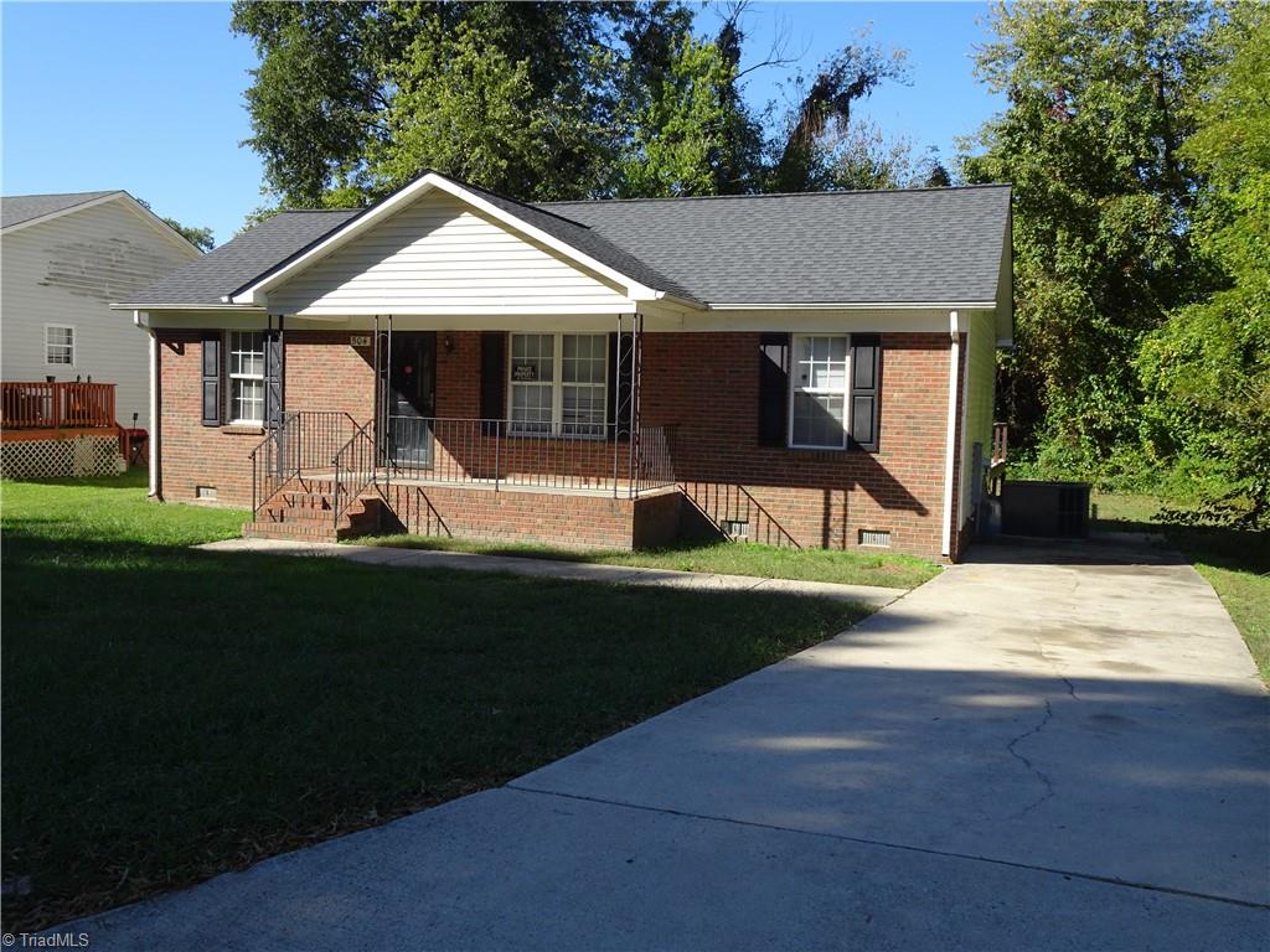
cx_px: 635
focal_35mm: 30
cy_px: 476
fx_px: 1101
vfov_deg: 46.8
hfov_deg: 60.0
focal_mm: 5.09
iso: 80
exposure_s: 1/500
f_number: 3.5
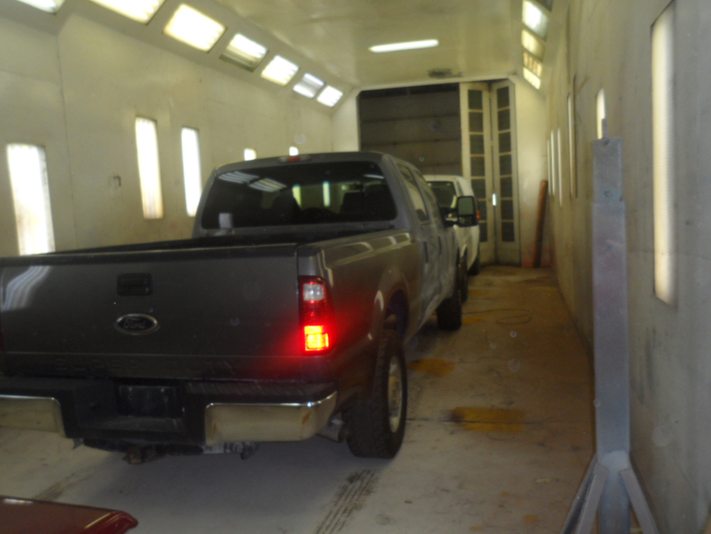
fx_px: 616
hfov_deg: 60.0
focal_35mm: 30
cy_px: 267
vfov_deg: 46.8
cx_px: 356
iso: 100
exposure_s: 1/45
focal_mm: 5.7
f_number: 3.5
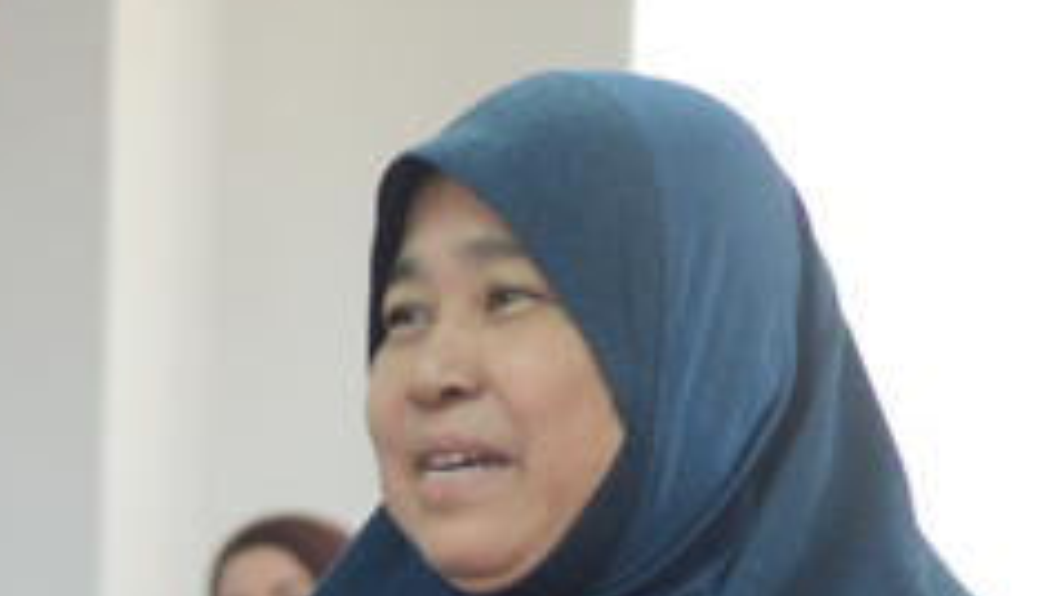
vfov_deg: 5.2
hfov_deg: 9.3
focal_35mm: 232
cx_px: 530
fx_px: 6528
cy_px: 756
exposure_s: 1/80
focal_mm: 55
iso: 800
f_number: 3.2
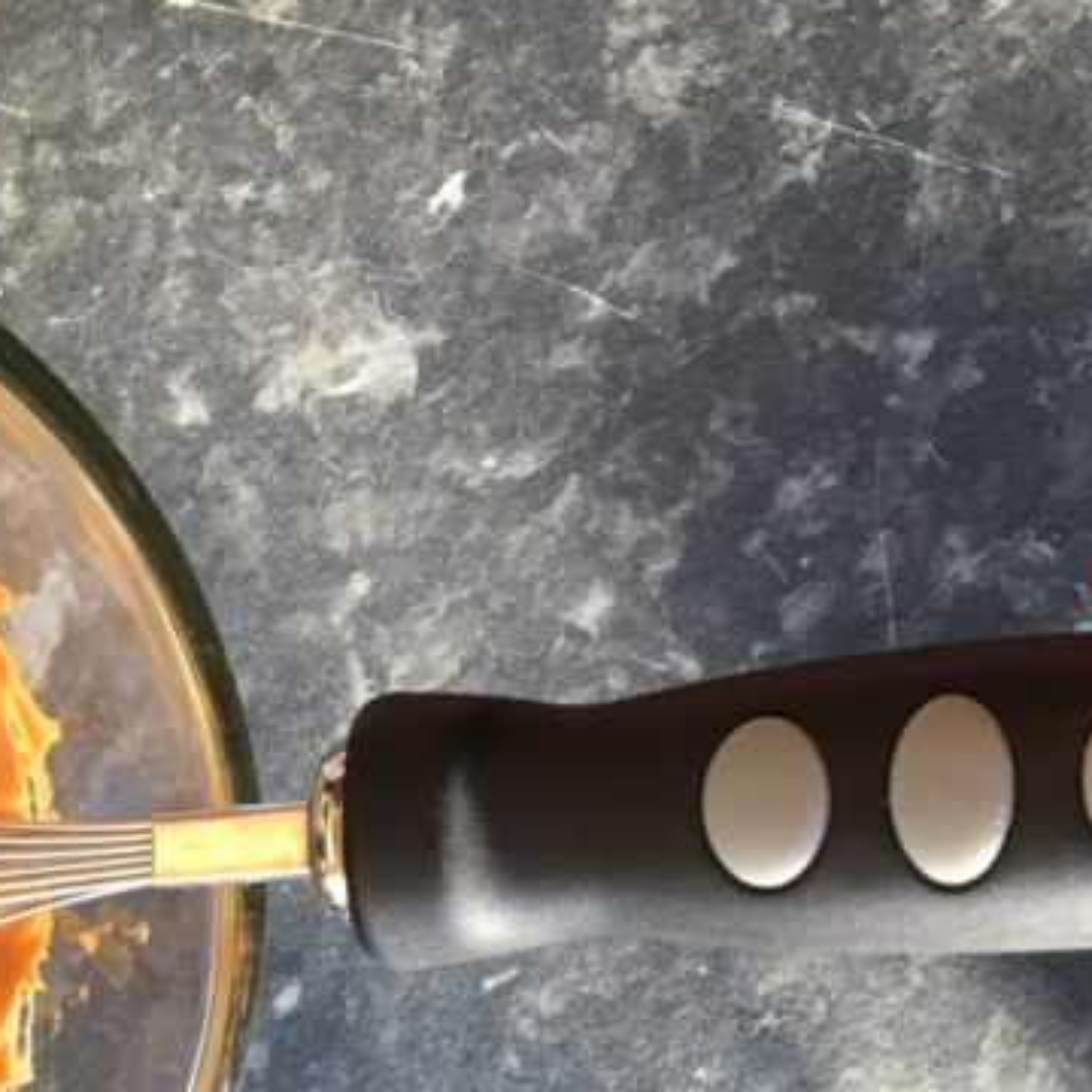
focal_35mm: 73
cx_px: -334
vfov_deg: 22.9
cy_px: 1043
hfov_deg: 21.4
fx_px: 2605
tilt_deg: -75.7
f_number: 2.2
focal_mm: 4.15
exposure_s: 1/33
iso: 32
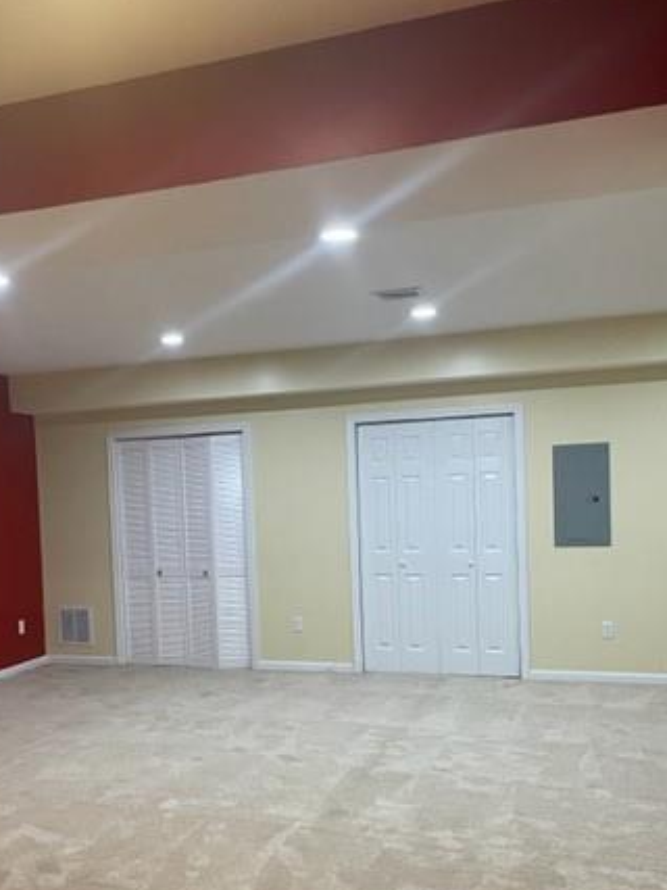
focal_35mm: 39
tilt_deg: -2.7
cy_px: 554
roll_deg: +2.6
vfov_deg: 47.5
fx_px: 1002
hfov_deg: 36.3
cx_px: 202
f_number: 1.6
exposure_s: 1/59
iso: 200
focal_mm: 4.2
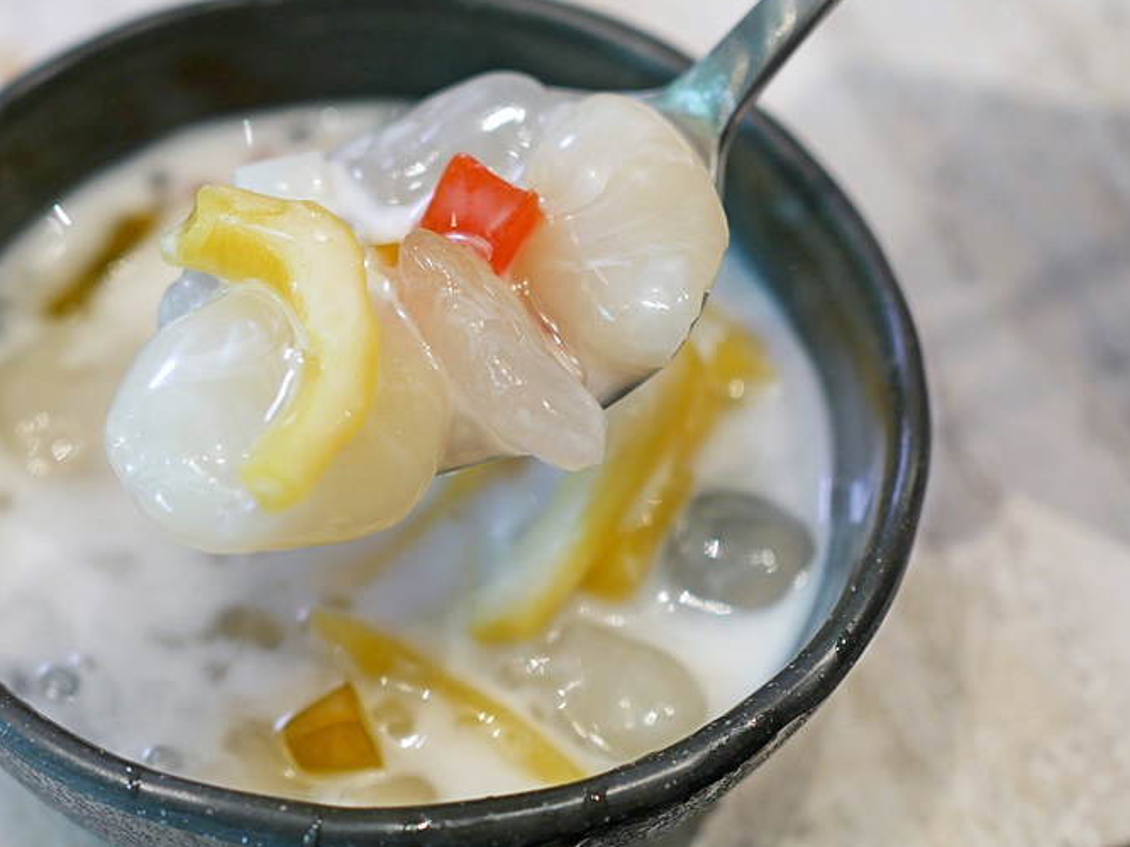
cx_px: 357
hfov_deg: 25.8
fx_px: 2448
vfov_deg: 19.6
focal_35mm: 75
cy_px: 423
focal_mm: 25
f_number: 1.8
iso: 250
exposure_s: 1/60
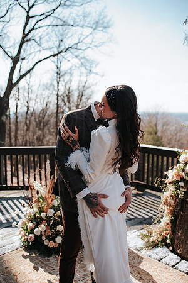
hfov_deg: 37.9
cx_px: 94
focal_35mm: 35
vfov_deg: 54.4
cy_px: 142
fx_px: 274
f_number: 2.8
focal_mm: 35
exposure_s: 1/640
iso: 100
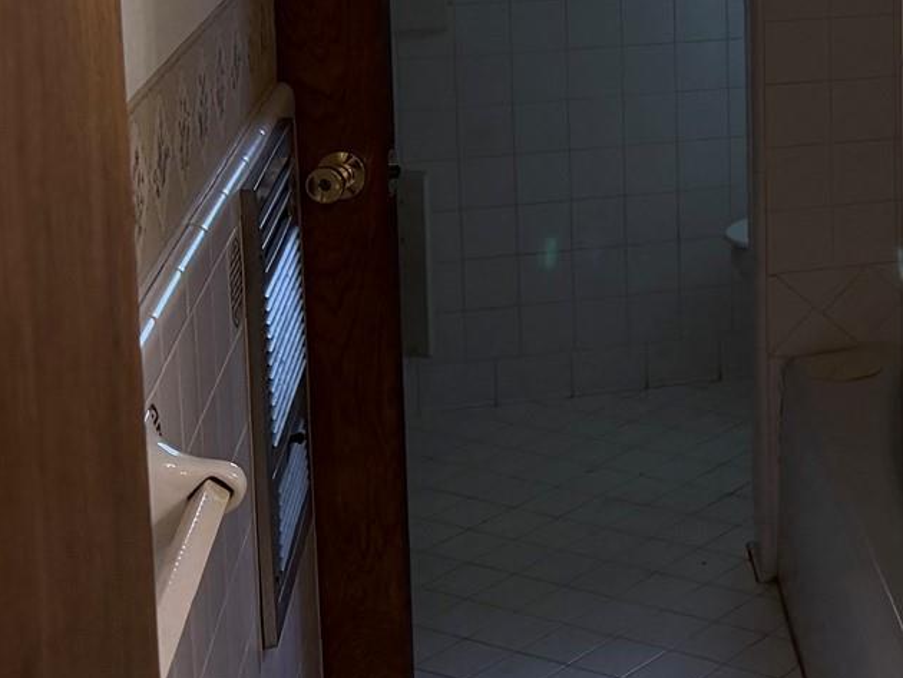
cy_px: -140
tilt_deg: -4.8
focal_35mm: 78
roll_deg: -0.2
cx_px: 1281
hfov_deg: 21.7
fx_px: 2035
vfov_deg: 18.0
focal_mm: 6.76
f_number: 1.78
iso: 160
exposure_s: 1/135
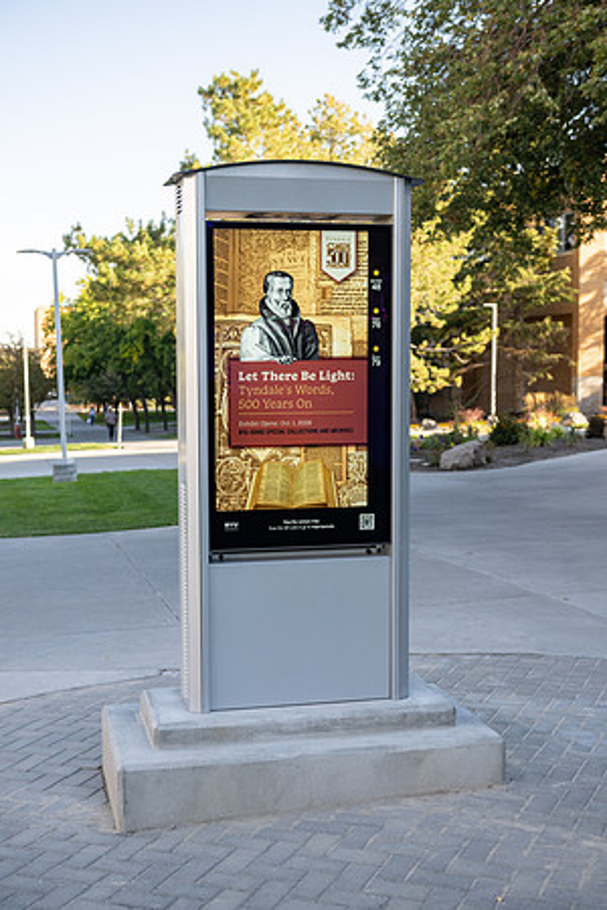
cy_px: 455
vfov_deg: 41.1
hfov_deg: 28.1
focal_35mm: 48
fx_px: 1214
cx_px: 304
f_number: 4
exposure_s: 1/400
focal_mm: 48
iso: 200
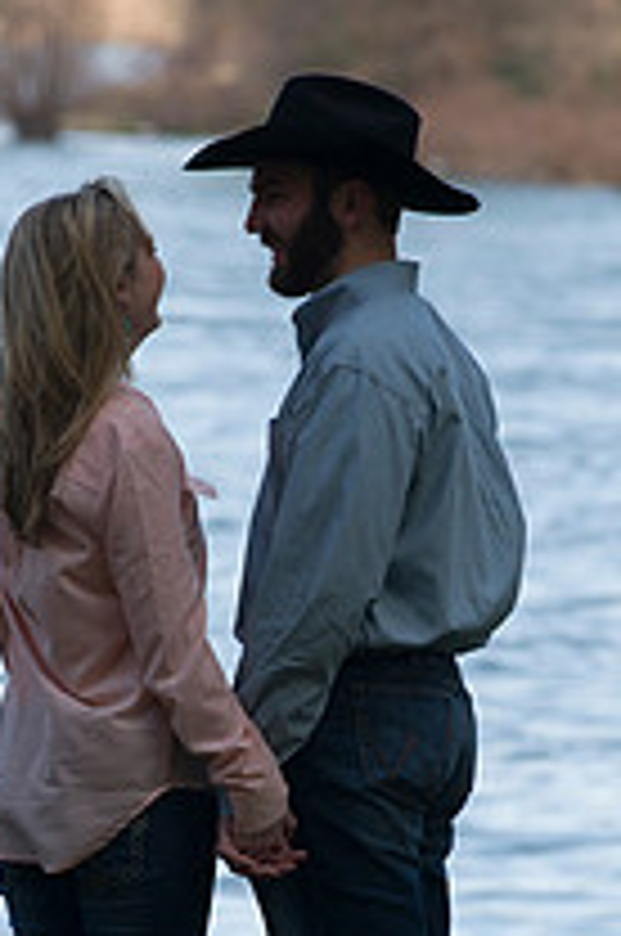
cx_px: 214
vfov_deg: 4.8
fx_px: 11215
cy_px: 711
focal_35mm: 432
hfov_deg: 3.2
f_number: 5
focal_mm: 200
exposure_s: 1/250
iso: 250
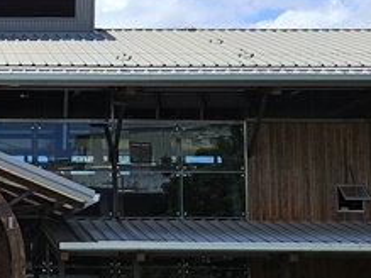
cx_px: -68
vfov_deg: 14.1
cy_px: 154
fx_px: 1125
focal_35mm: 105
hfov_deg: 17.9
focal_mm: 5.4
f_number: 1.8
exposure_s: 1/1814
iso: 25
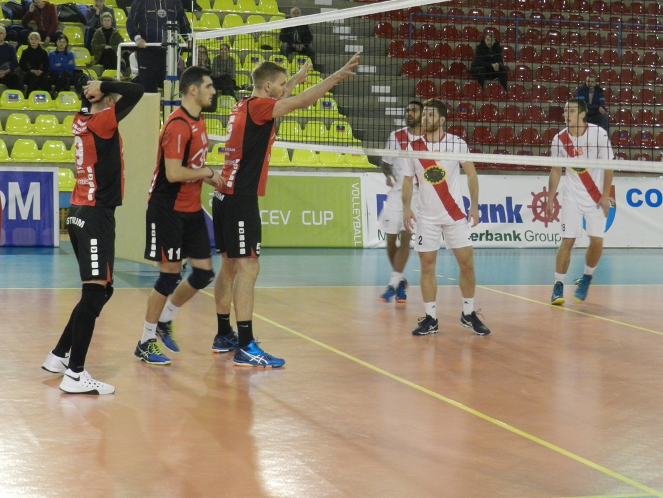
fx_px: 1590
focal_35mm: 83
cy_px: 249
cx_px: 332
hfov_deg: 23.6
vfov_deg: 17.8
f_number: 4.4
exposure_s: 1/60
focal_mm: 14.9
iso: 800
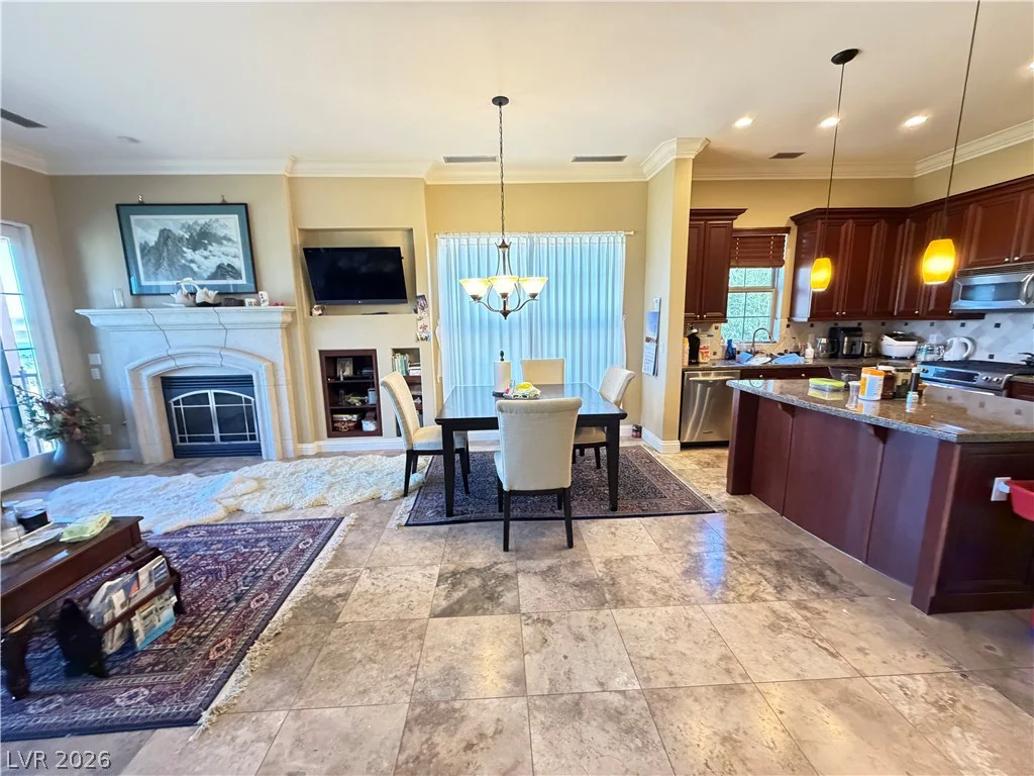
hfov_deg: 102.1
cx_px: 517
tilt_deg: -9.4
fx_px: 418
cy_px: 388
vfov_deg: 85.7
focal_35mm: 14
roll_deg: +2.5
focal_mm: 2.22
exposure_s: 1/60
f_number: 2.2
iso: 800
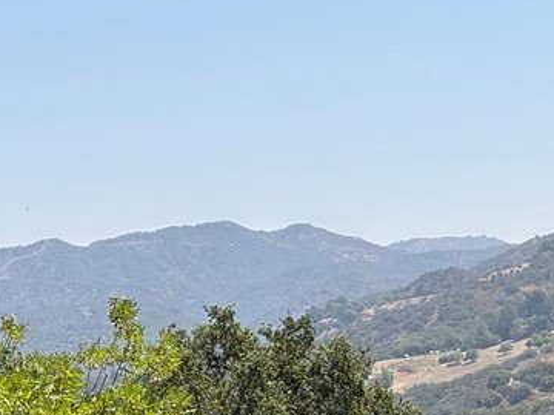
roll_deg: +2.7
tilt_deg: -0.8
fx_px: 2369
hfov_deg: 13.2
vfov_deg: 10.0
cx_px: 486
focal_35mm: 148
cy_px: 400
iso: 32
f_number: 1.6
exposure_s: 1/3125
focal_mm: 5.96
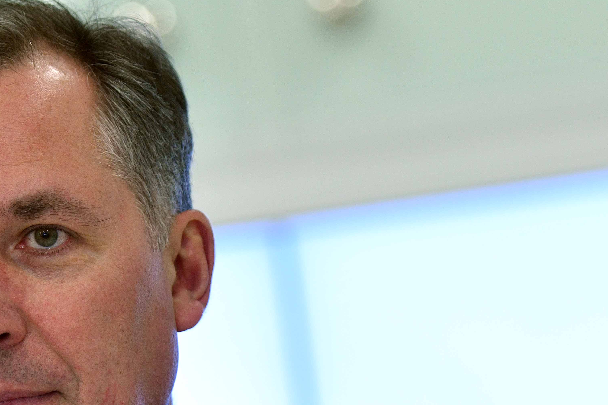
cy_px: 484
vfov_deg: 4.1
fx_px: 5623
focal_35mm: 333
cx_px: 259
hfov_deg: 6.2
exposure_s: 1/160
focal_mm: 122
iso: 1100
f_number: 4
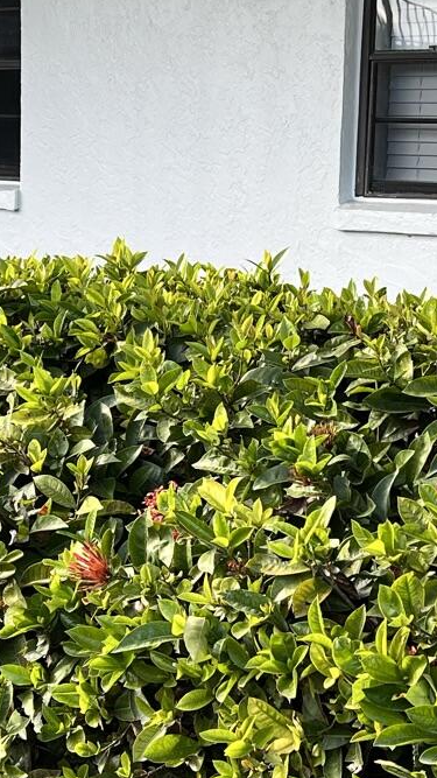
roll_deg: -2.0
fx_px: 1793
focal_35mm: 87
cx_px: 312
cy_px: 399
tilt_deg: -6.6
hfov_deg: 13.9
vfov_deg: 24.5
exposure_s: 1/827
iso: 50
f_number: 1.5
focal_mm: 5.7
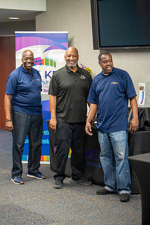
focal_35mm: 85
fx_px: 531
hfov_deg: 16.1
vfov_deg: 23.9
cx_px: 75
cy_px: 112
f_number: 2.2
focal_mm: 85
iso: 2000
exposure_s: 1/160
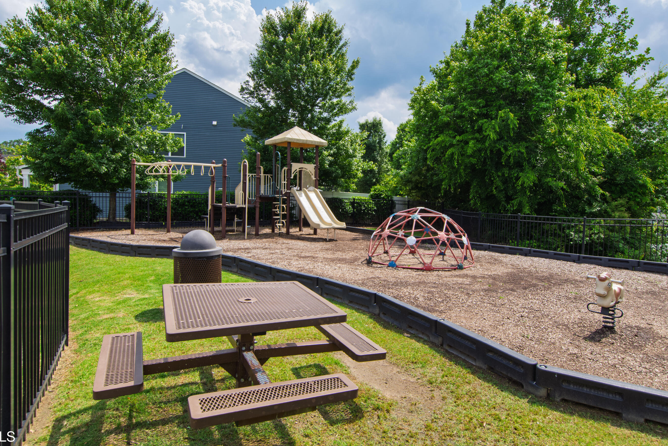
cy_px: 213
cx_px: 347
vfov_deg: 58.2
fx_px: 400
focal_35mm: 22
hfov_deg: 79.7
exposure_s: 1/125
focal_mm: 13
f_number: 8
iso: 100
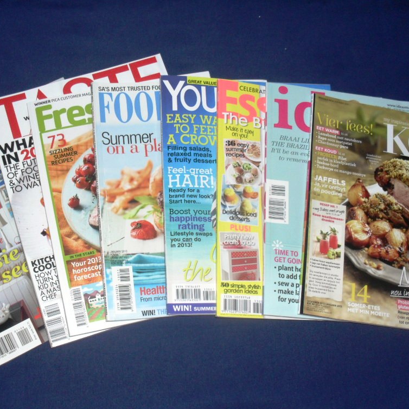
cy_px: 207
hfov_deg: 40.0
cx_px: 195
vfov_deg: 40.0
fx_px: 561
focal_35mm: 42
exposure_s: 1/45
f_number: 3.2
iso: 200
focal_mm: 6.3
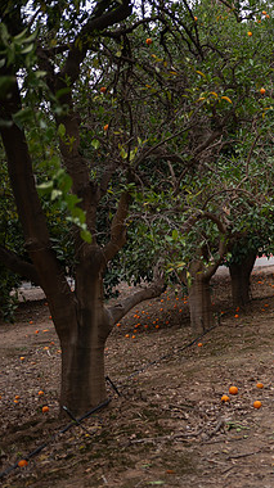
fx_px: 829
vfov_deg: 32.9
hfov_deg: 17.5
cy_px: 245
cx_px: 368
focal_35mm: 64
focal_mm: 40
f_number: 2
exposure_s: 1/80
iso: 100
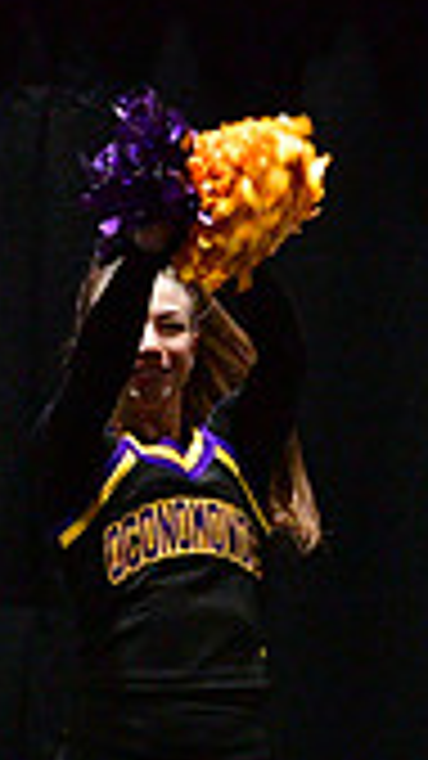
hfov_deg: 1.9
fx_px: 12636
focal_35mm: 626
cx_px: -730
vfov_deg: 3.4
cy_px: 735
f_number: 4
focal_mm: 116
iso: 5000
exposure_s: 1/400
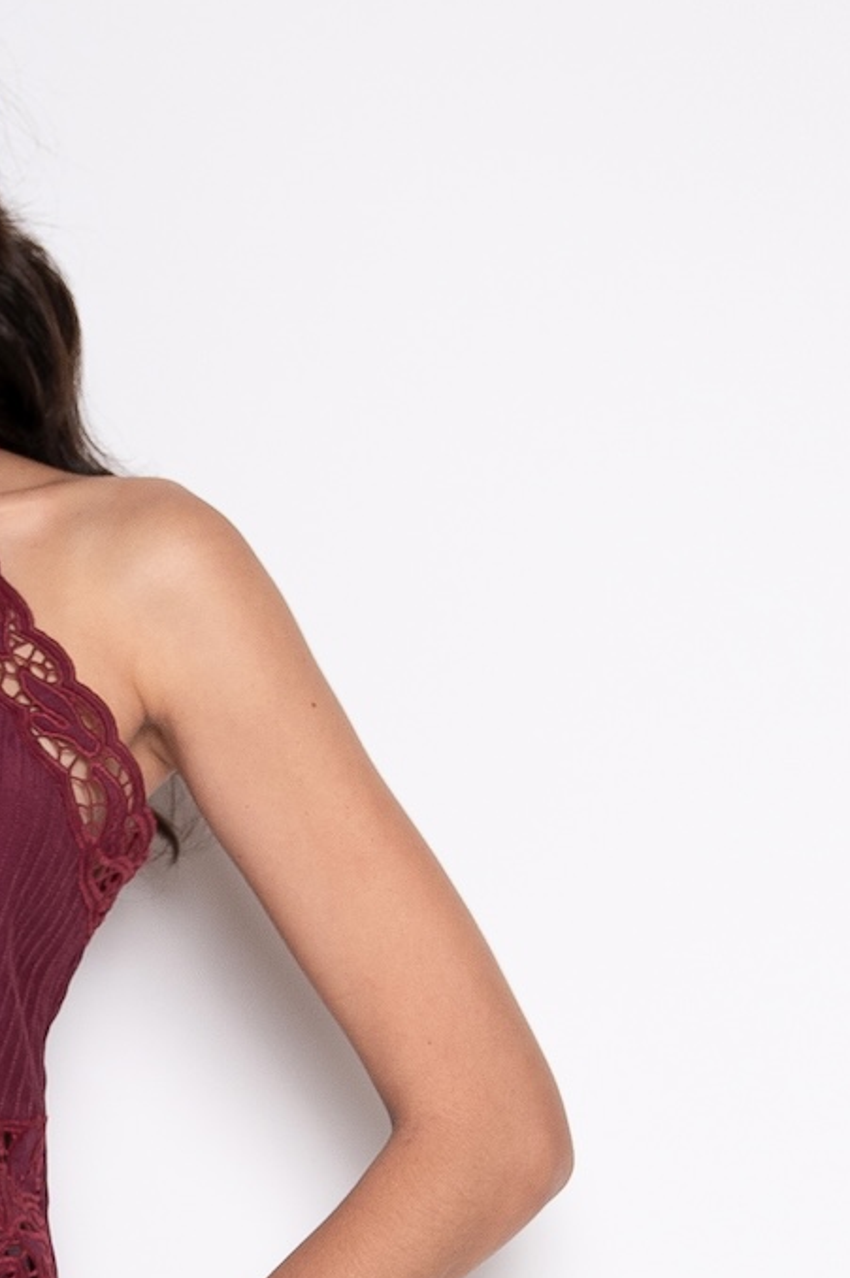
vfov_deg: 14.6
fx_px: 4717
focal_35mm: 133
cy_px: 1796
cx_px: -139
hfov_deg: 10.2
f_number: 5
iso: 160
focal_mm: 40
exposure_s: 1/125
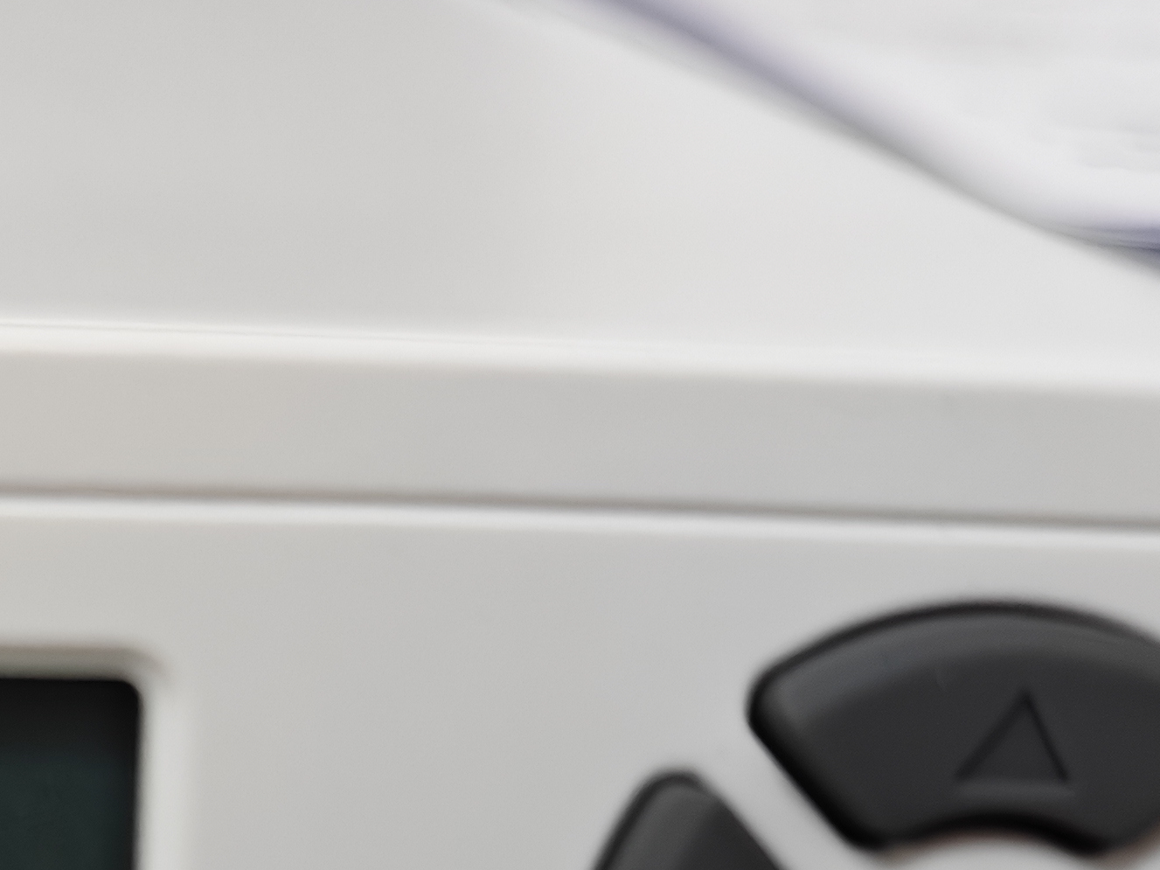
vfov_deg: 19.3
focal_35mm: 71
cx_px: 7
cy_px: 1092
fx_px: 2379
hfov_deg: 26.0
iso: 1930
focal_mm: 6.45
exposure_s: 1/618
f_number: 1.68
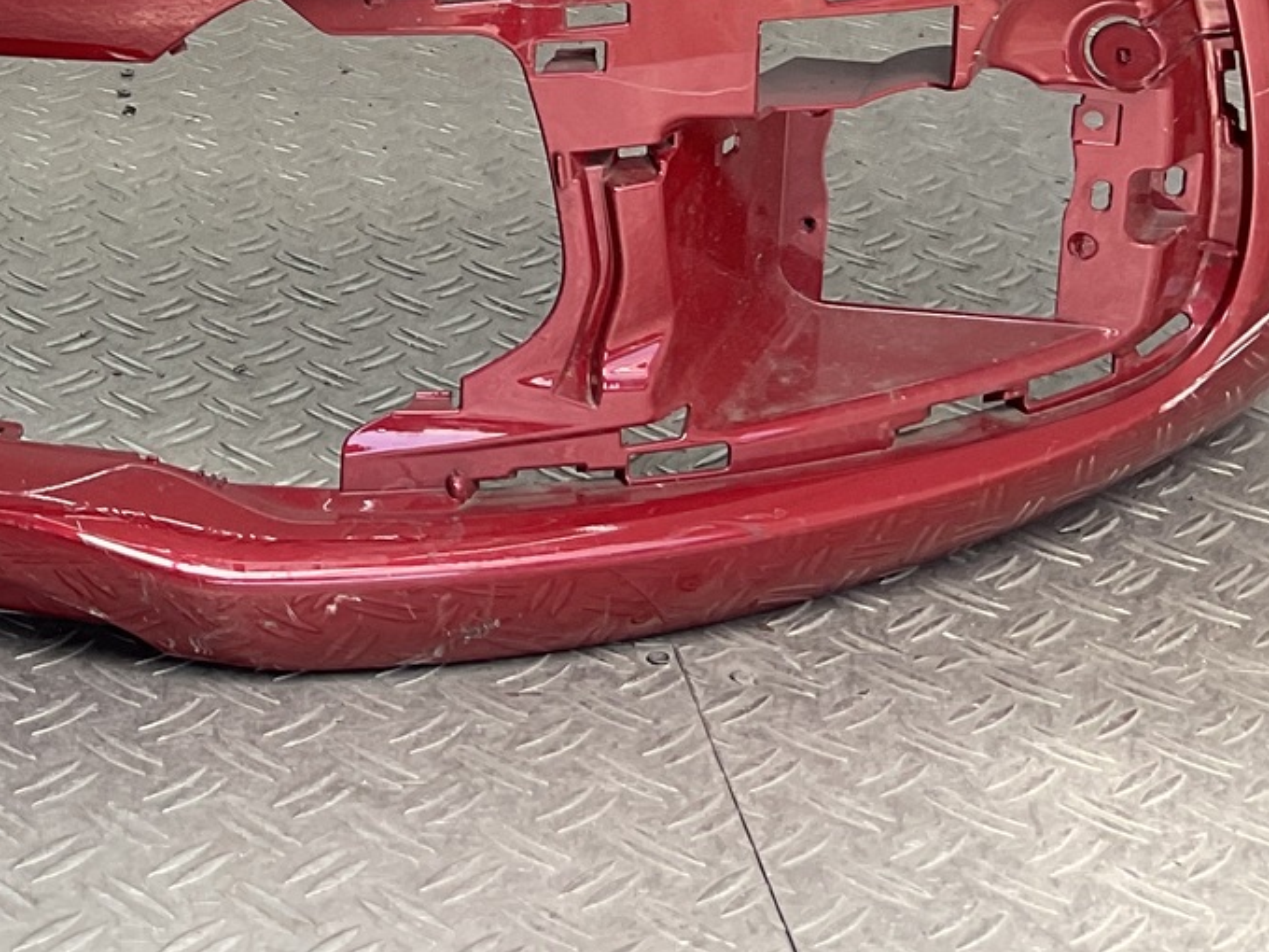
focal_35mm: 86
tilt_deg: -11.0
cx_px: -185
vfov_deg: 15.9
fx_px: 3153
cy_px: -429
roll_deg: -2.2
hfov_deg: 21.4
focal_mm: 3
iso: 16
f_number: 1.8
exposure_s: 1/184
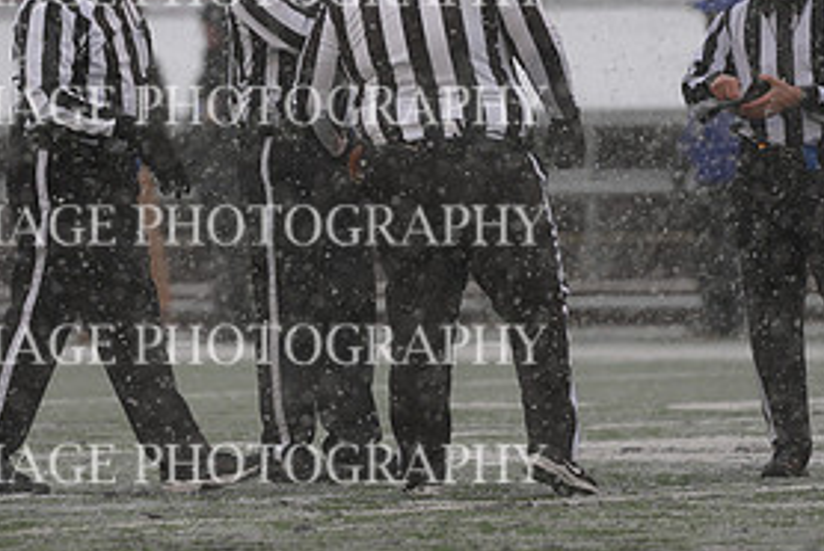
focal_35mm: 625
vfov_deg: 2.2
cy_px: 46
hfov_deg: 3.3
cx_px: 119
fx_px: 14320
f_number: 2.8
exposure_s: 1/1600
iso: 320
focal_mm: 300
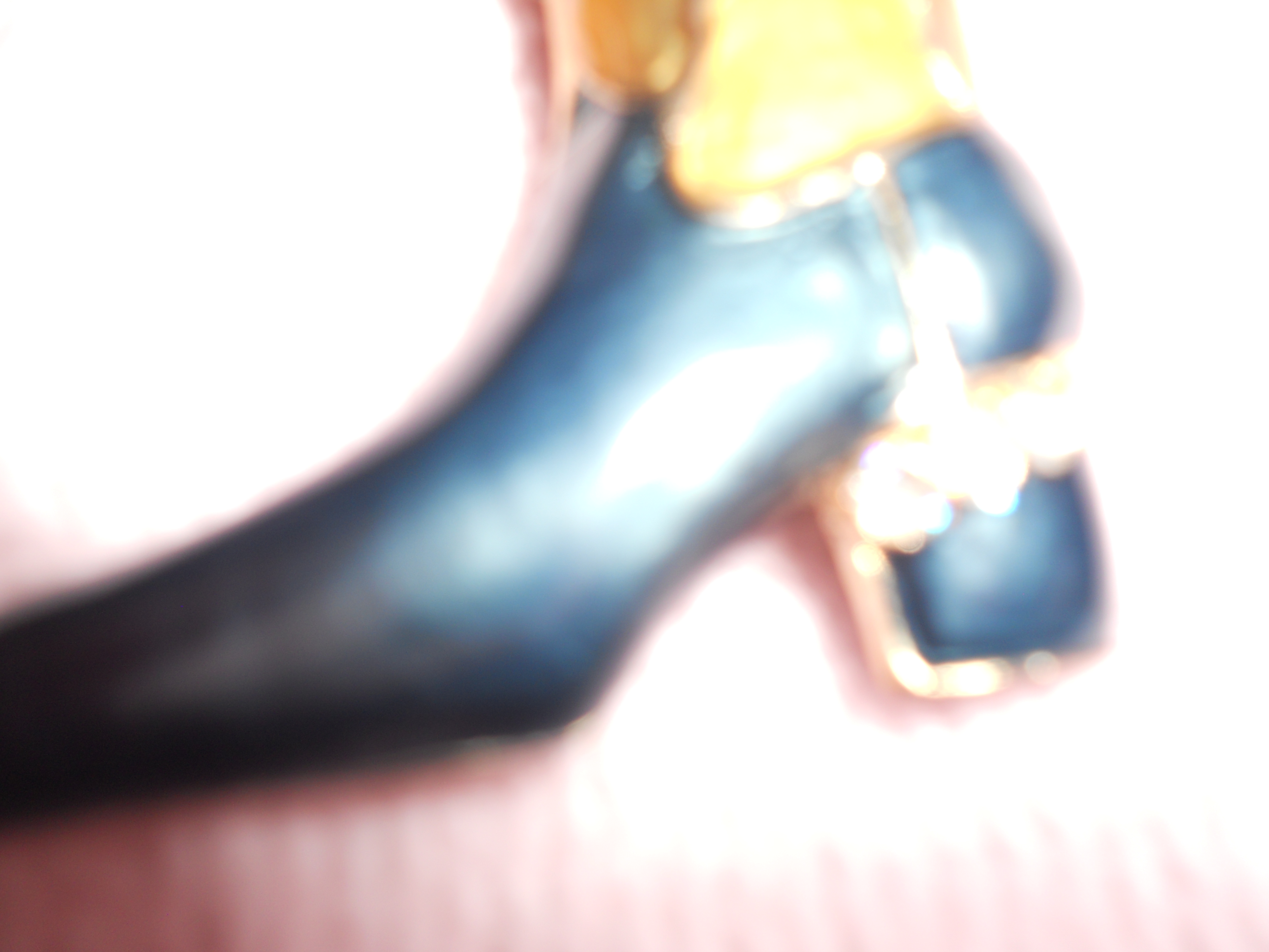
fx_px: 1173
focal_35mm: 32
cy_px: 476
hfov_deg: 56.8
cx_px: 634
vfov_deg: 44.2
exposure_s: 1/25
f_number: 8.8
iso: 80
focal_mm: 5.8
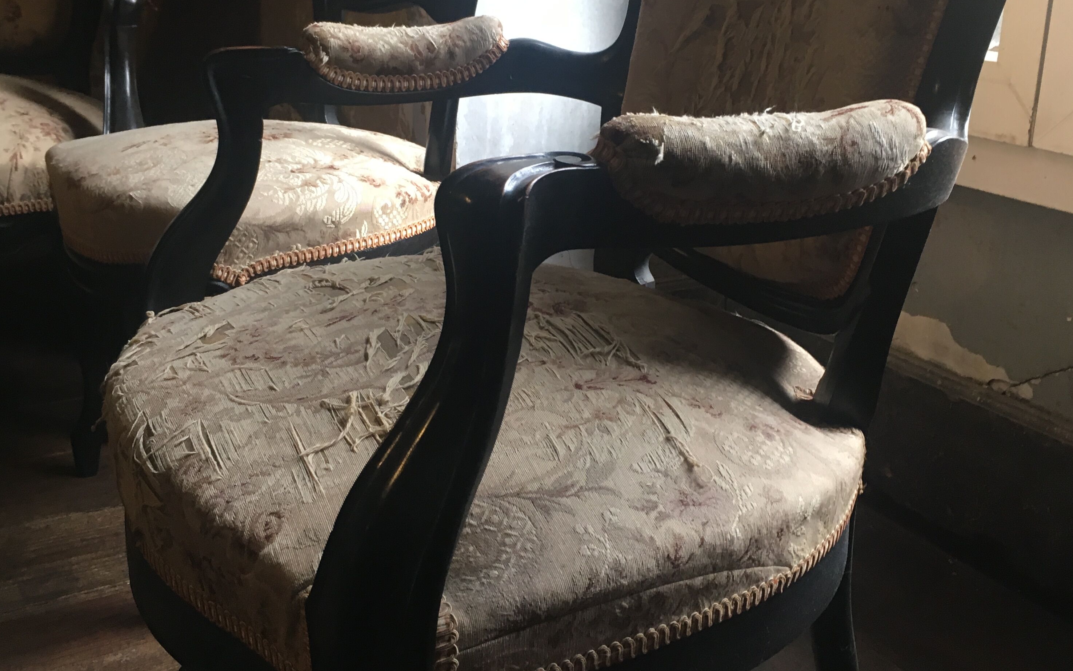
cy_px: 260
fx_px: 1228
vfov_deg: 30.4
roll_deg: +1.3
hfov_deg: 47.2
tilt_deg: -14.1
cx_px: 533
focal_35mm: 42
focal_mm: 4.15
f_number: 2.2
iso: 100
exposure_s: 1/33
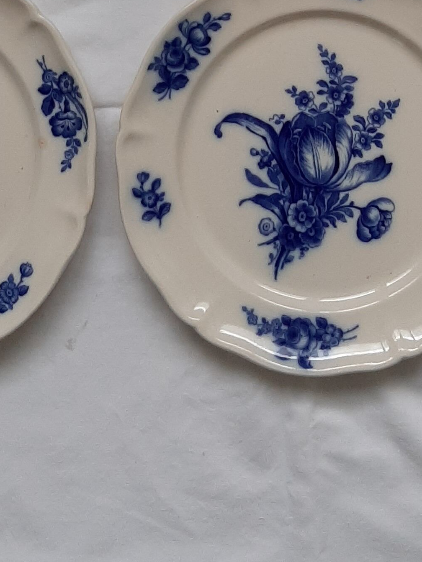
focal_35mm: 78
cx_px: 309
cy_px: -106
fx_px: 1268
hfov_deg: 18.8
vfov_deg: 23.0
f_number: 1.7
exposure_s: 1/100
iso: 80
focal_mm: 3.93
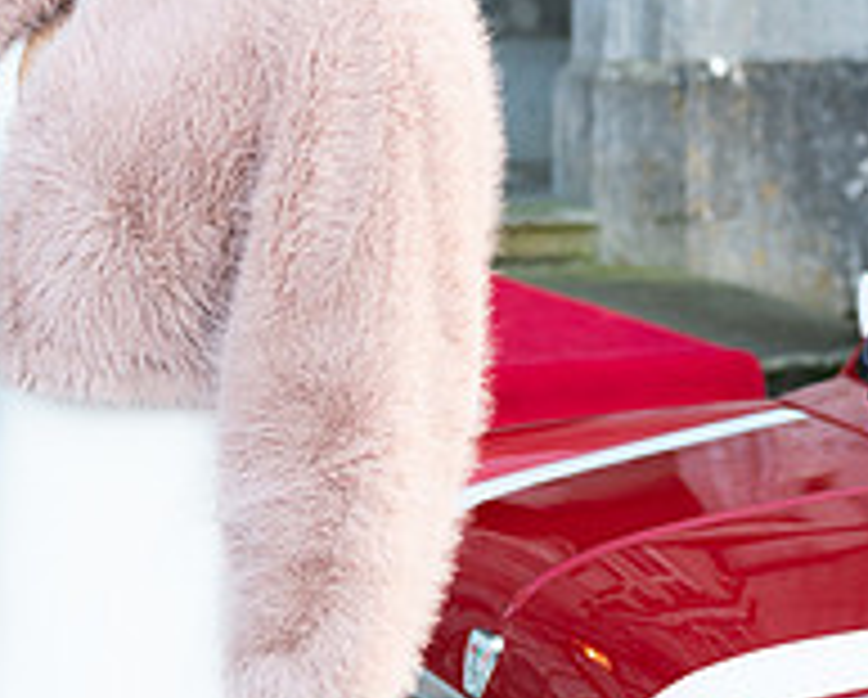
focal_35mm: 124
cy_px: 56
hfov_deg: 15.3
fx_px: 3190
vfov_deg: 12.4
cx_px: 40
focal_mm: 44
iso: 250
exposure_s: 1/160
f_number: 3.5
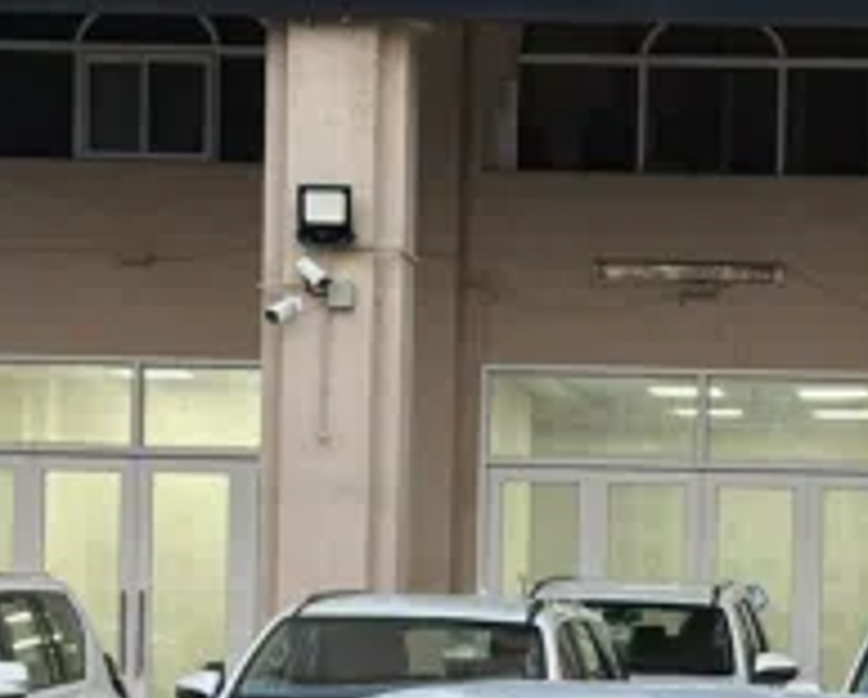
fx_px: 3988
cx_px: 751
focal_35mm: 155
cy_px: 721
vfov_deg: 9.9
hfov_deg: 12.3
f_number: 1.78
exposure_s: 1/157
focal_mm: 6.86
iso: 64
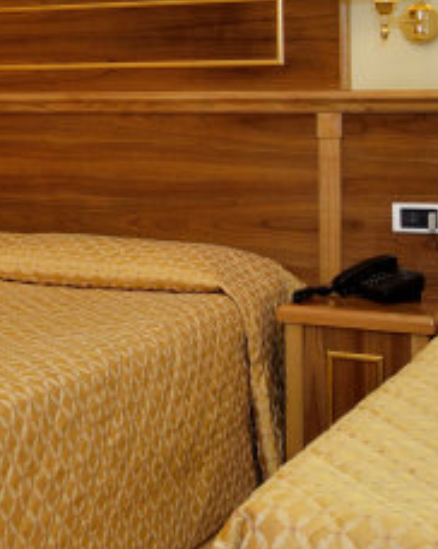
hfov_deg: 19.5
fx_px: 1233
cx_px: -17
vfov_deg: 24.7
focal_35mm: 76
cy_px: 107
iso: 800
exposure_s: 1/60
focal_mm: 18
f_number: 8
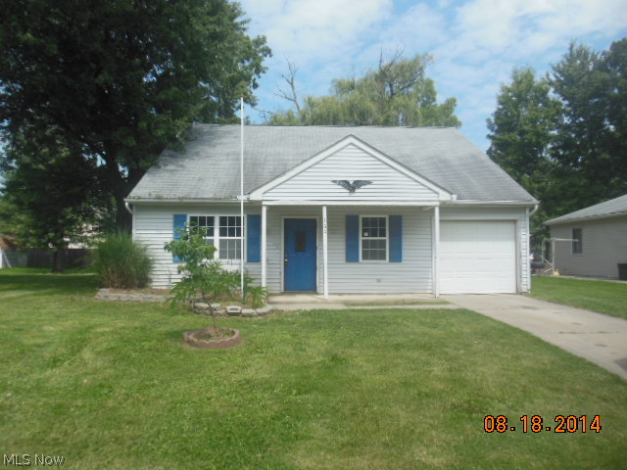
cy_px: 235
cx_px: 314
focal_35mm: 25
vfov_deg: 54.9
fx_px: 453
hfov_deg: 69.4
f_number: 3.2
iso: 125
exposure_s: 1/1250
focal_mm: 4.5
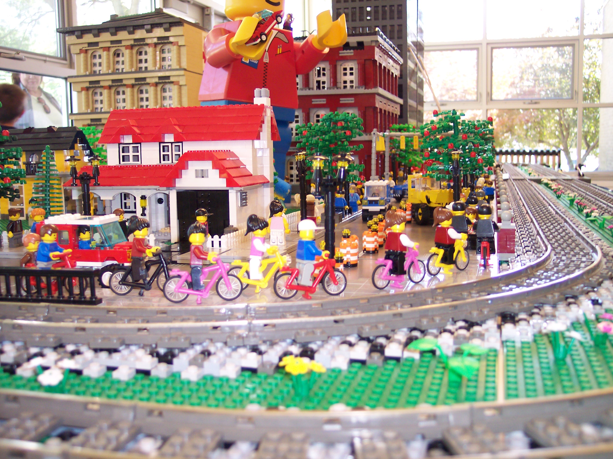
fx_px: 673
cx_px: 306
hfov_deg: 49.0
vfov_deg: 37.7
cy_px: 230
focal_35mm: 38
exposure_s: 1/45
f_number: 2.8
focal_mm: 8
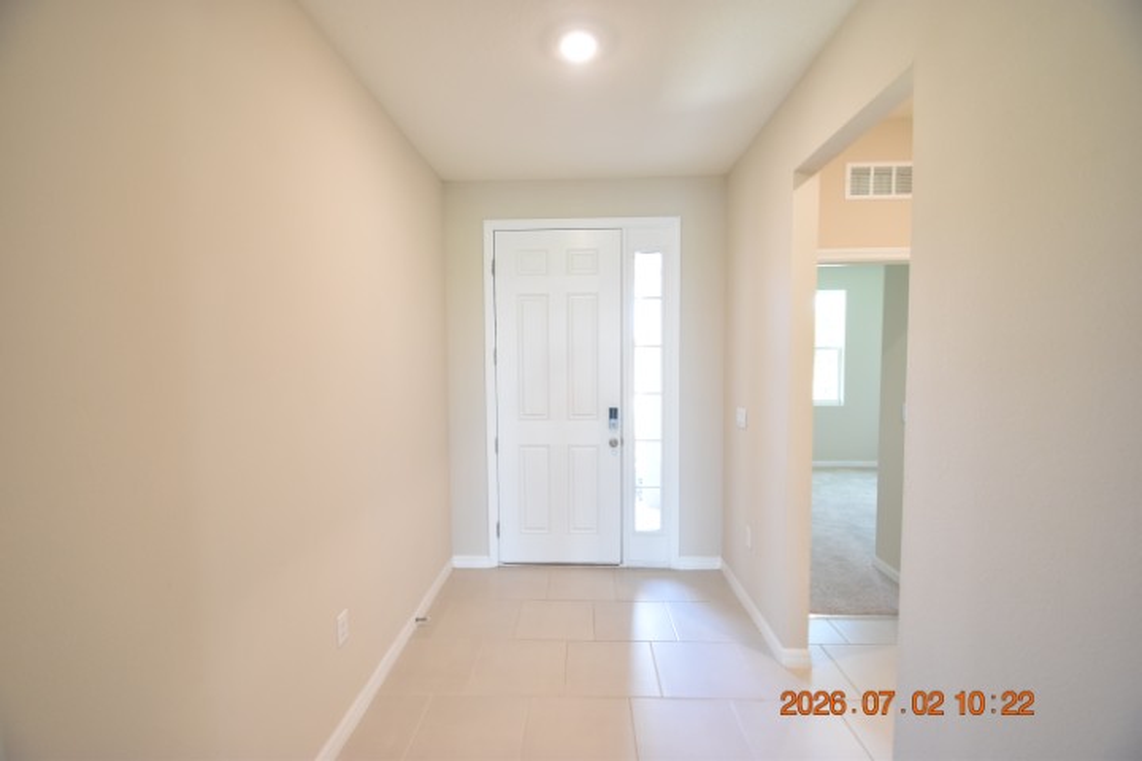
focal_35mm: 15
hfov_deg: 100.4
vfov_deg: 77.3
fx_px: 476
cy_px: 380
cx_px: 571
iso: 800
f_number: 3.5
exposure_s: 1/45
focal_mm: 10
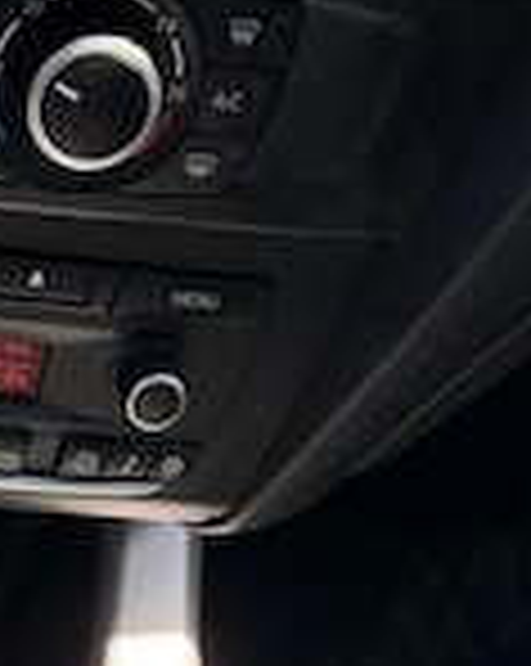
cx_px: -50
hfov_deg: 11.9
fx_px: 2500
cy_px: 729
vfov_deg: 14.8
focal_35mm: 127
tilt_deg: -53.2
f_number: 1.78
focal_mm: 6.76
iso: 80
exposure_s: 1/275
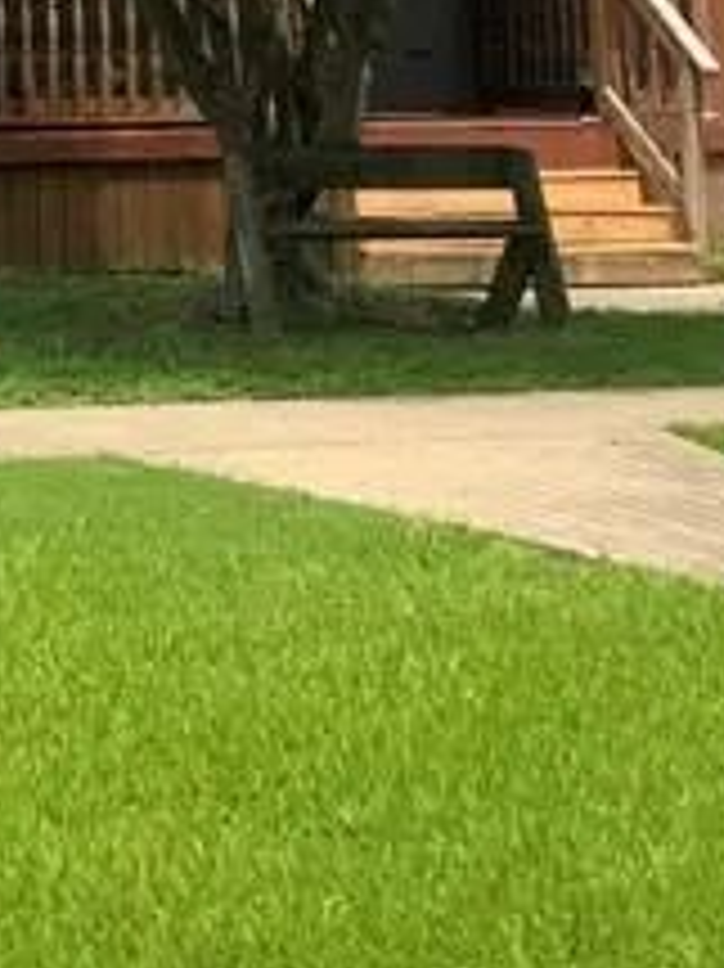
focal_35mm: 138
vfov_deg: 13.8
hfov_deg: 10.4
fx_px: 3852
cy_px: -239
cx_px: -360
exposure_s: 1/1534
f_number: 1.8
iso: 16
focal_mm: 3
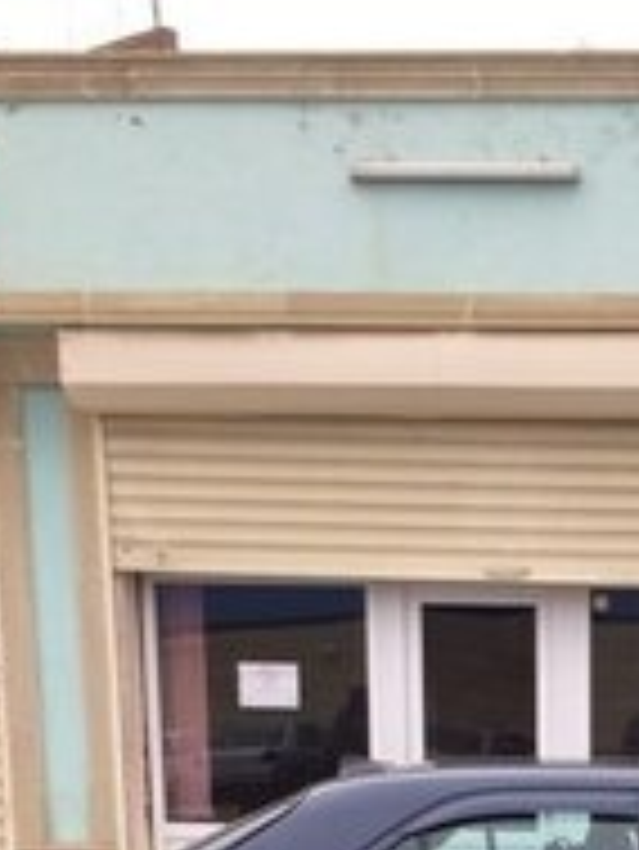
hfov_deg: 18.7
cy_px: 1106
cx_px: 702
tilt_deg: -14.2
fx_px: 1868
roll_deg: +0.2
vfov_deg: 22.8
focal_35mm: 76
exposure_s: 1/195
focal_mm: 4.15
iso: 32
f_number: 2.2
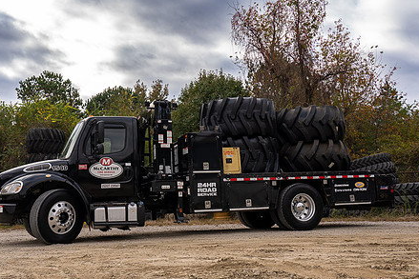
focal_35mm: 37
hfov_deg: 51.8
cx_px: 189
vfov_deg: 36.0
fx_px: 431
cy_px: 138
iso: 100
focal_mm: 28
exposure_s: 1/125
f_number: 5.6
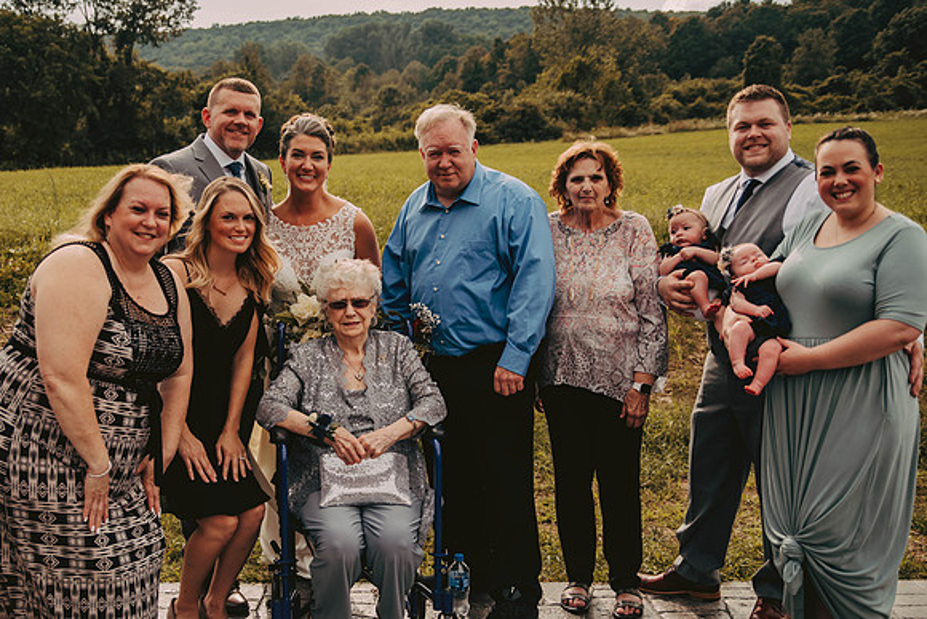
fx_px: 1078
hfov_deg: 46.4
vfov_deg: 32.0
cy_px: 311
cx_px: 394
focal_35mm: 42
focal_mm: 35
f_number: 2.8
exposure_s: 1/2000
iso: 250
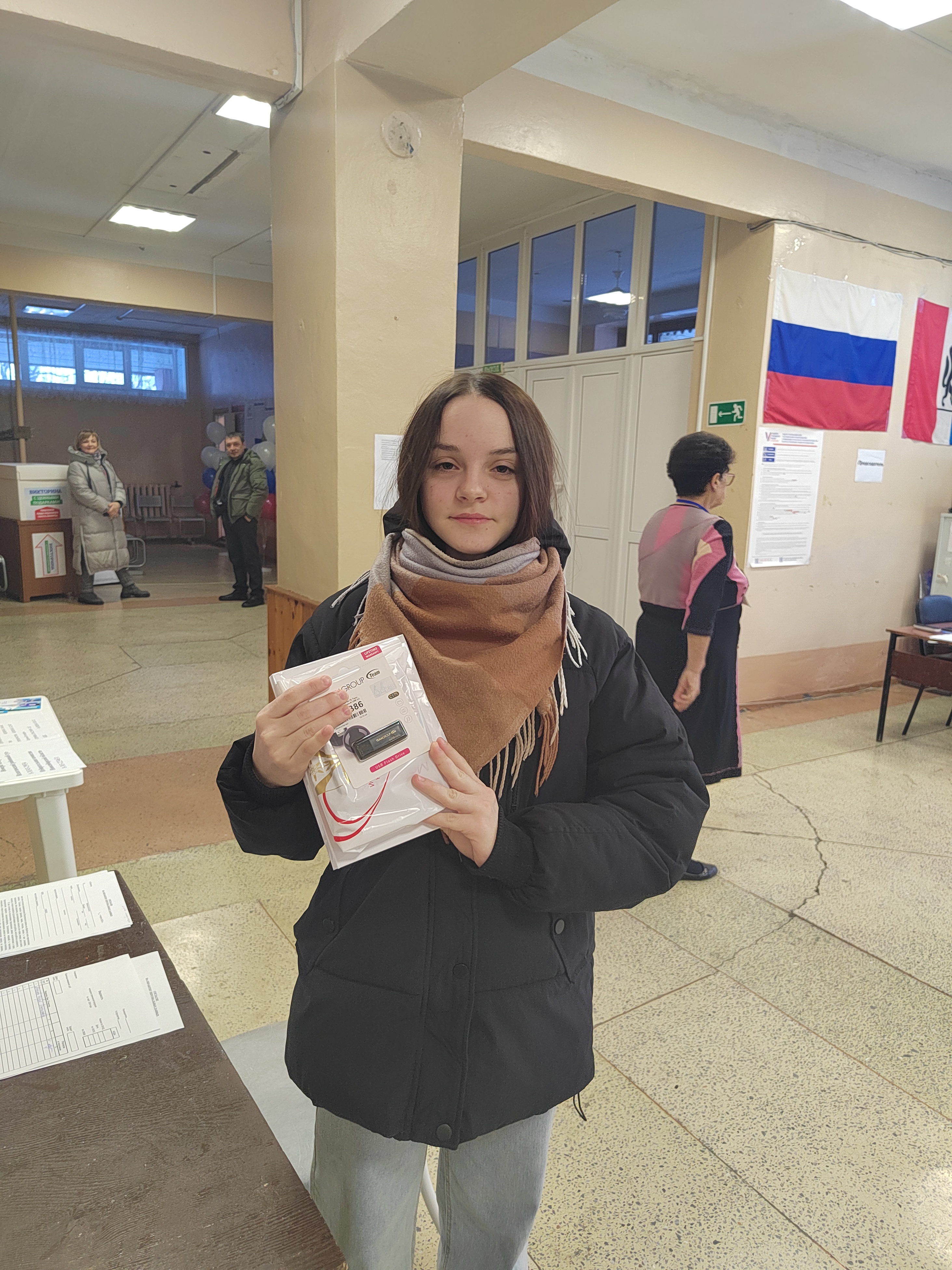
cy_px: 635
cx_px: 476
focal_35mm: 23
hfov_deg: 58.9
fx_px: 843
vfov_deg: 73.9
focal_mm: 5.52
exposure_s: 1/50
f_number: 1.9
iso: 1138
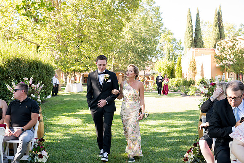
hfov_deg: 45.4
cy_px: 82
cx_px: 122
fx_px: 291
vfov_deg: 31.2
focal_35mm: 43
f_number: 4
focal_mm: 43
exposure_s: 1/400
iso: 640
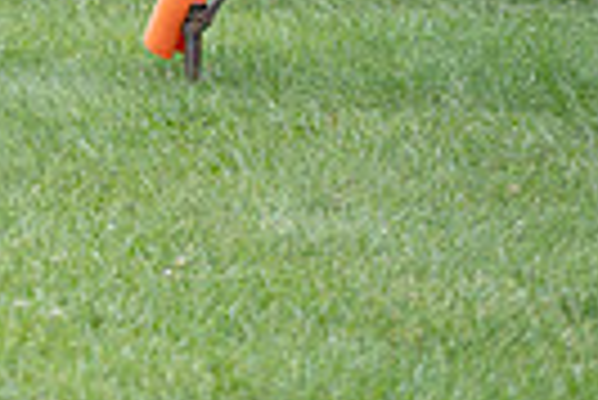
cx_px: -643
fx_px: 7849
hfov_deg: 4.3
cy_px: -456
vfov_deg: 2.9
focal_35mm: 472
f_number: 3.5
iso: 100
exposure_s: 1/640
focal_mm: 108
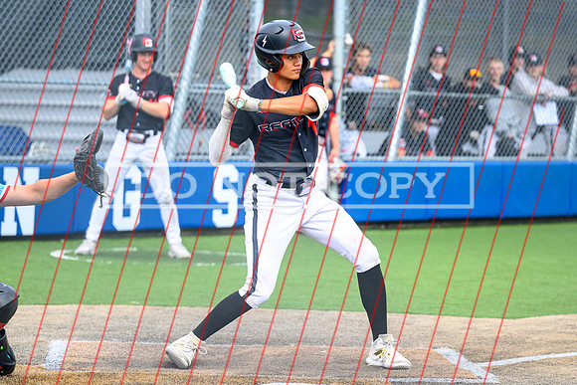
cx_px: 306
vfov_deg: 9.1
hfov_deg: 13.6
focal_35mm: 151
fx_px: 2413
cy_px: 200
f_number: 2.8
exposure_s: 1/3200
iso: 1000
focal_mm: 102
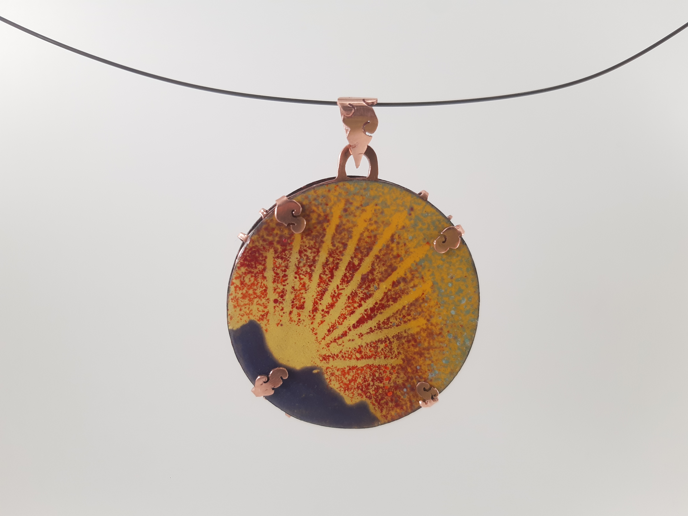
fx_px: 517
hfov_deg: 67.3
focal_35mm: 26
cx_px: 344
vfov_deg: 53.1
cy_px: 258
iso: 40
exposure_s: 1/100
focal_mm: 3.92
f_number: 1.7
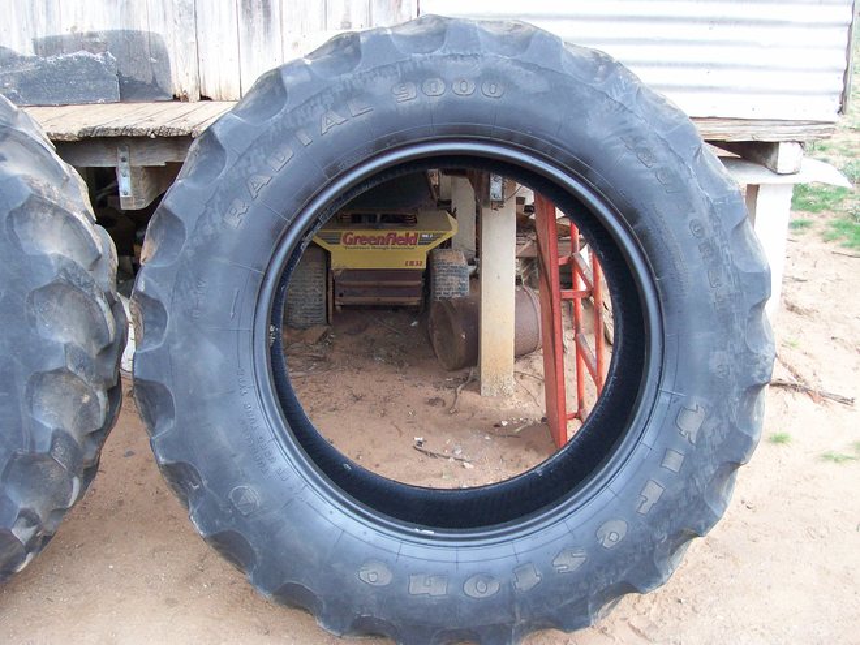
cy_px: 322
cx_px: 430
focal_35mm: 36
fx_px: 894
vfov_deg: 39.7
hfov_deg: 51.4
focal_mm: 6
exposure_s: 1/24.4
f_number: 2.7
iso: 160
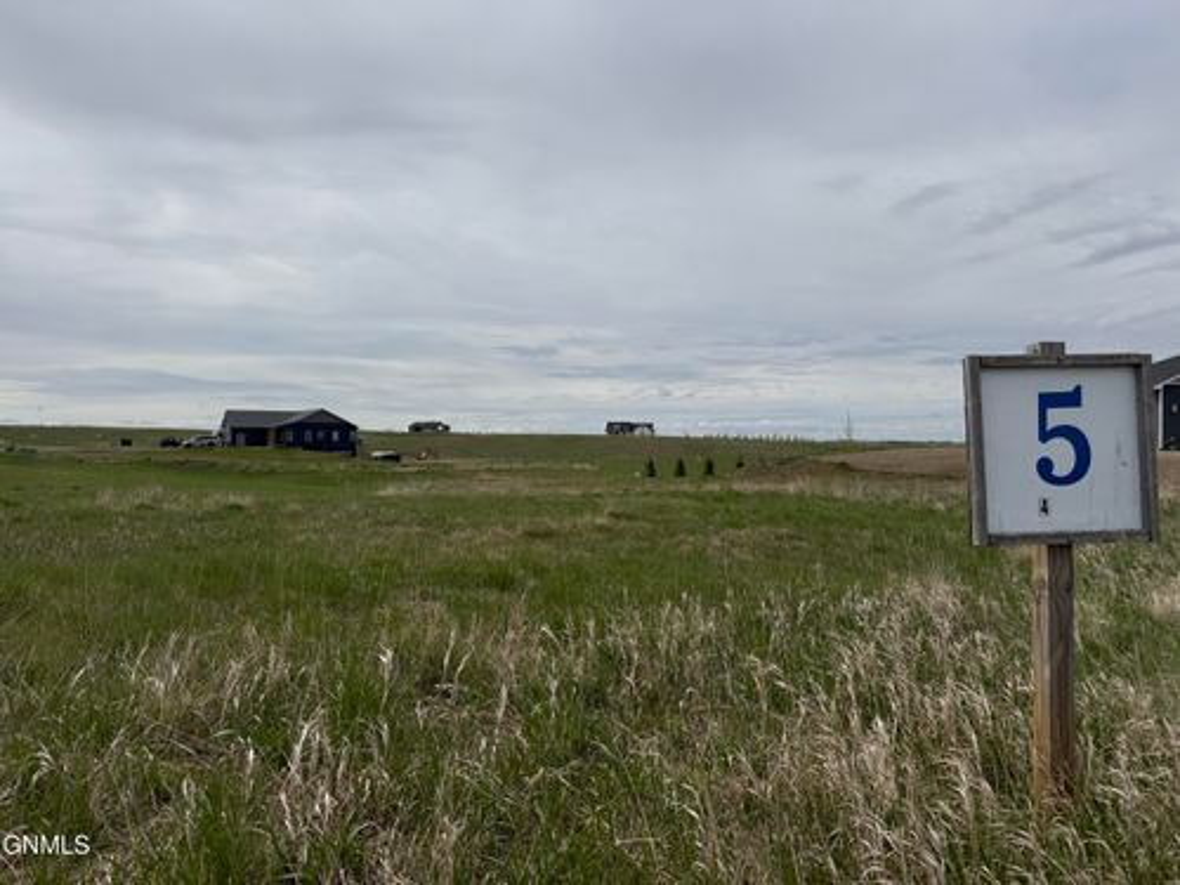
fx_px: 818
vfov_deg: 56.8
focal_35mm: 24
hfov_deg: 71.6
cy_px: 442
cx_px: 590
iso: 80
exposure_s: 1/10309
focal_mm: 6.76
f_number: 1.78
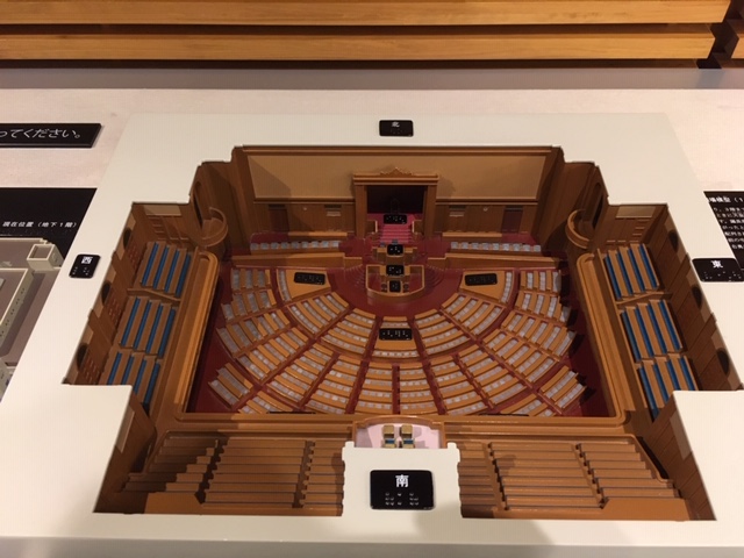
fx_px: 623
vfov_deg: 48.2
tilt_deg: -50.2
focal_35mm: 29
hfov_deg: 61.7
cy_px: 279
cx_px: 372
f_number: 2.2
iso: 160
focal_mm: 4.15
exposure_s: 1/30
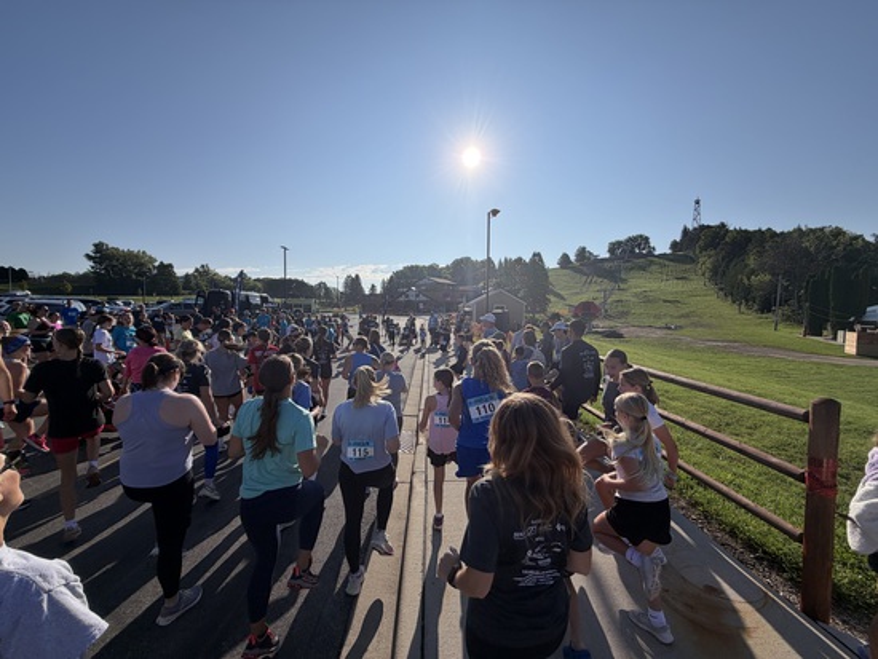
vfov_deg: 85.7
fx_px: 355
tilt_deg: +0.0
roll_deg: -0.8
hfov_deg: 102.0
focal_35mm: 14
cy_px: 330
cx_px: 439
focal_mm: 2.22
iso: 20
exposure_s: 1/1795
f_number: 2.2
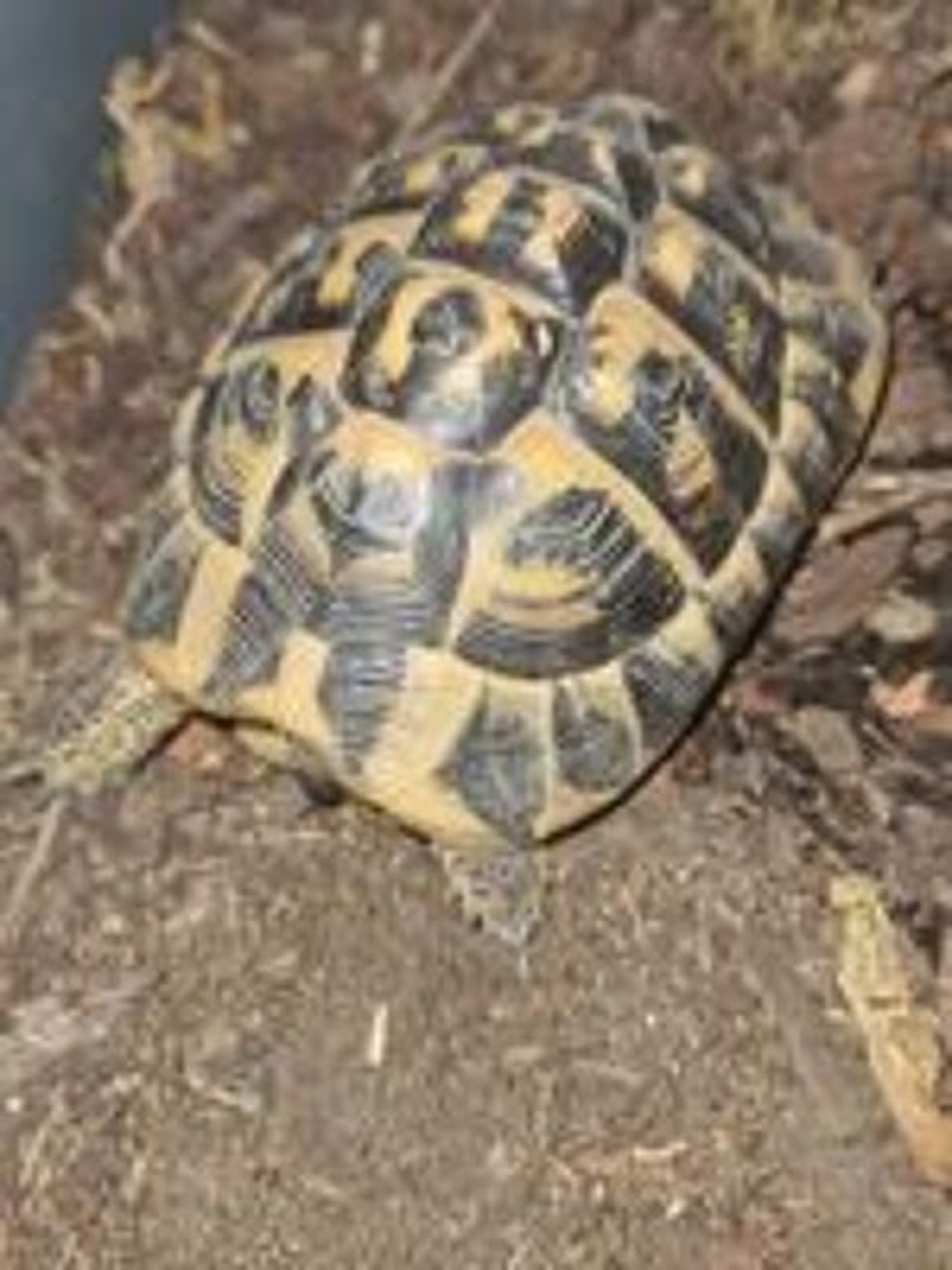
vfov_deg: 67.3
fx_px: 953
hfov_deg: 53.1
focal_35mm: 26
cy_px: 635
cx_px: 476
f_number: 1.8
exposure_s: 1/50
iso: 320
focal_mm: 5.4
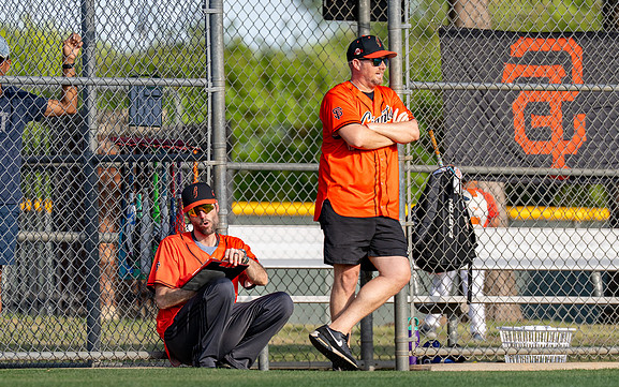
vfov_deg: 2.8
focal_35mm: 468
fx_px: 7897
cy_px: 238
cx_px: 276
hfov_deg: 4.5
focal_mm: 200
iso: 160
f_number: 2.8
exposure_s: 1/1600
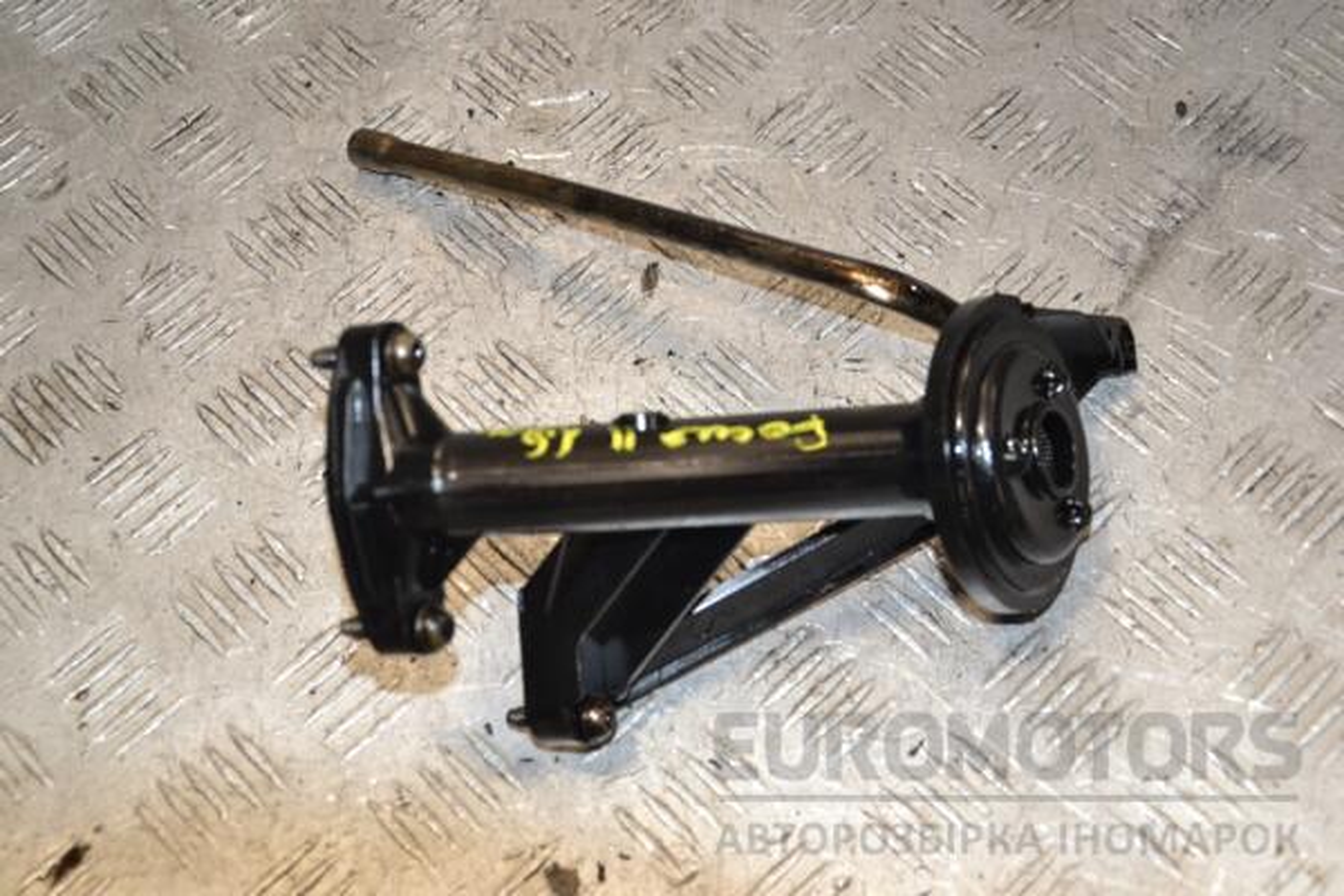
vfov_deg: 22.6
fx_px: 2240
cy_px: 448
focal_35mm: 60
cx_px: 672
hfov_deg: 33.4
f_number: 5.6
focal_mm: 40
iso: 800
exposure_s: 1/200
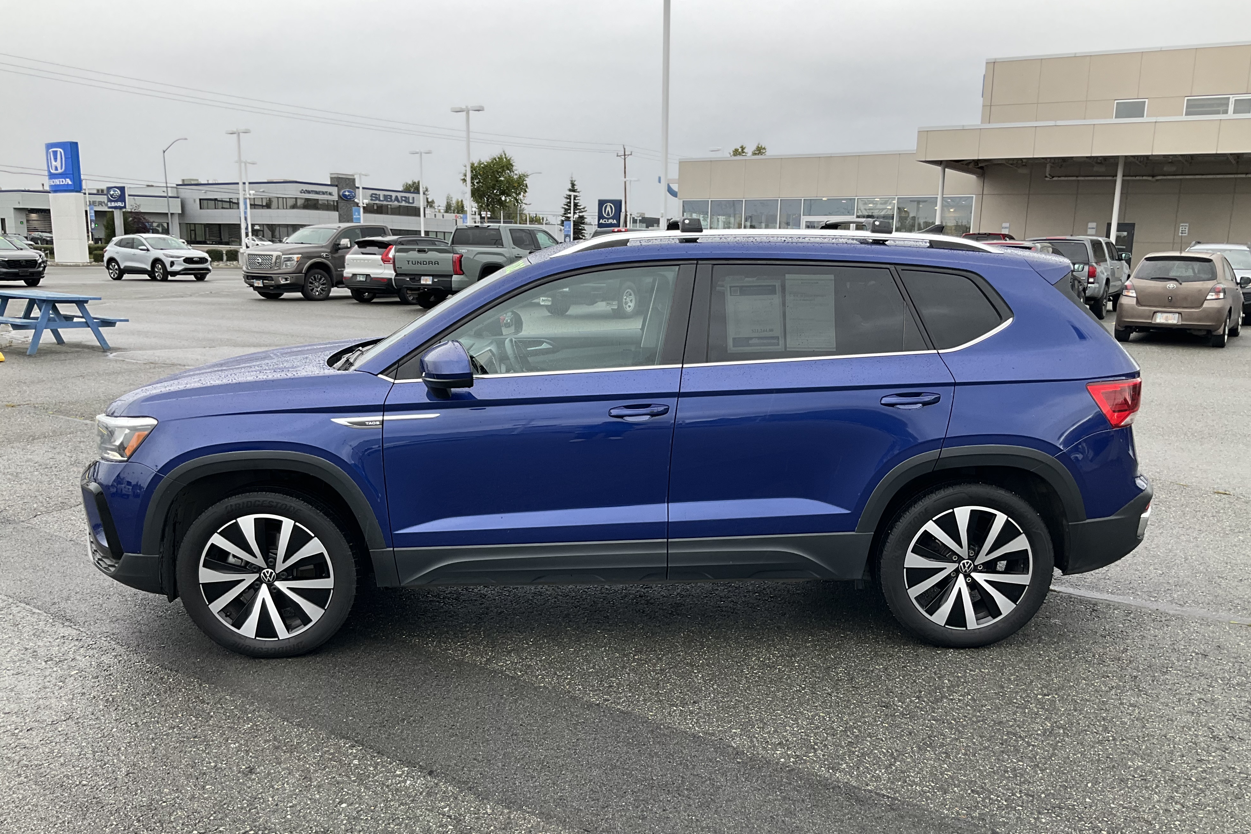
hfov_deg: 60.3
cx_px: 641
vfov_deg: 42.2
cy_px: 477
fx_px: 1077
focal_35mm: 31
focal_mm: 3
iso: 16
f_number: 1.8
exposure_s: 1/137
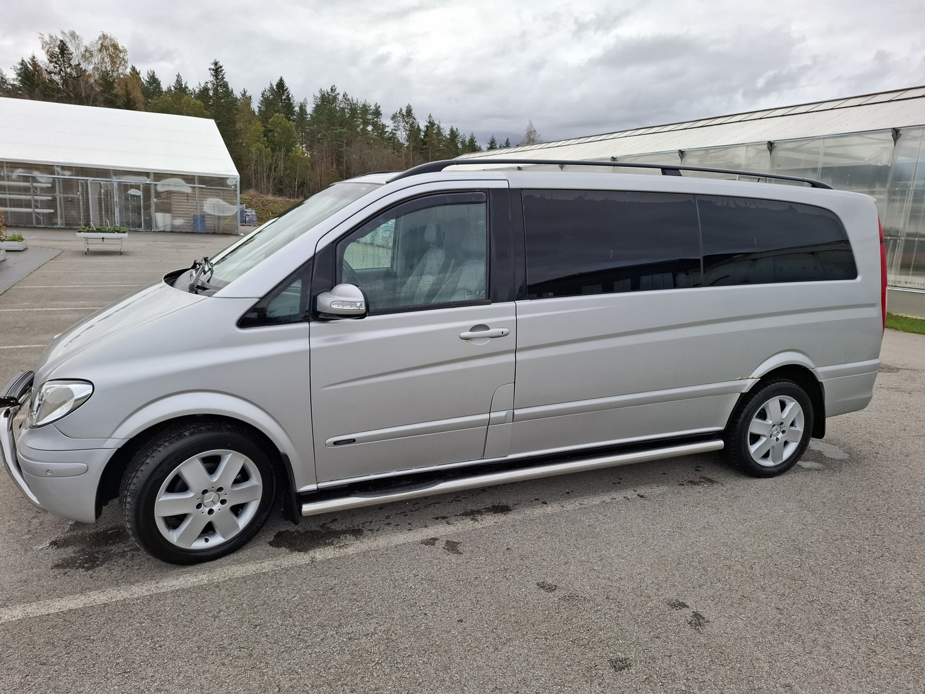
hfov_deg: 73.9
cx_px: 462
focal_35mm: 23
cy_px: 347
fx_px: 615
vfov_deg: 58.9
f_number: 1.8
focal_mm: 5.54
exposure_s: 1/751
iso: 50
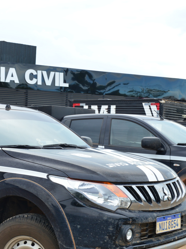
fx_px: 480
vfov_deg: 28.8
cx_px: 32
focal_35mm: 67
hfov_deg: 21.6
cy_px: 160
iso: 250
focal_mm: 36
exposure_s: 1/60
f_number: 6.3
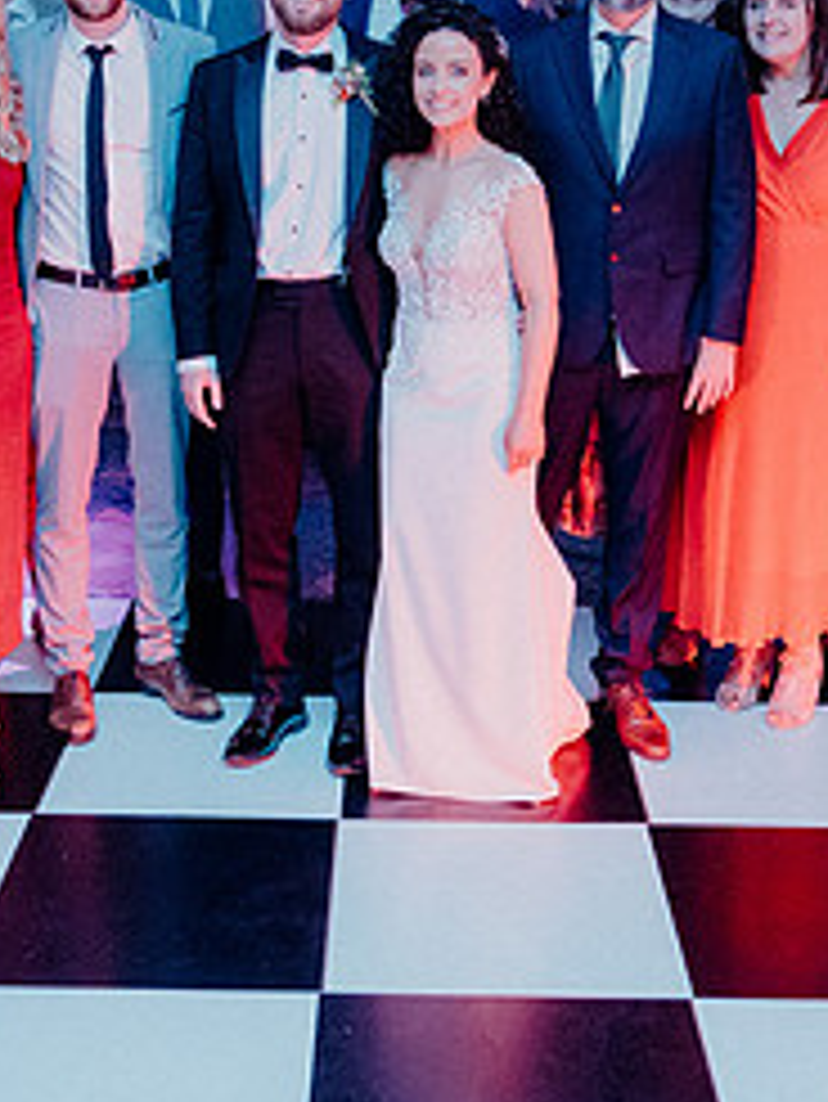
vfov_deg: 33.7
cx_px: 356
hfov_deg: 26.1
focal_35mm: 56
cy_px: 290
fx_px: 1784
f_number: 3.5
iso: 2500
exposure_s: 1/160
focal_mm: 24
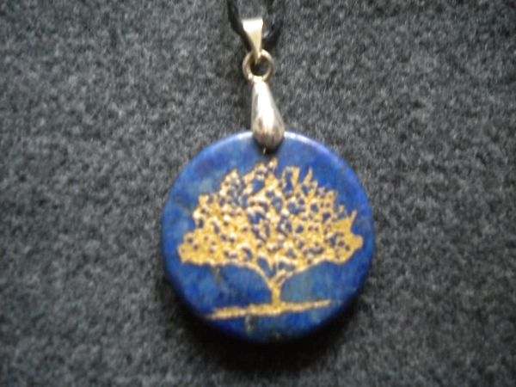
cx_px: 258
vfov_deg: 35.1
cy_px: 194
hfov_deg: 45.8
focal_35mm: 41
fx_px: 611
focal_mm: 7.4
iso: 507
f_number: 3.5
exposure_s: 1/8.8
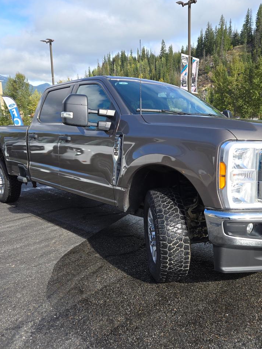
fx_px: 313
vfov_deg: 58.4
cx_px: 168
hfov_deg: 44.9
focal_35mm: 31
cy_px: 174
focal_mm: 5.4
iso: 25
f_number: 1.8
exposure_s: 1/779
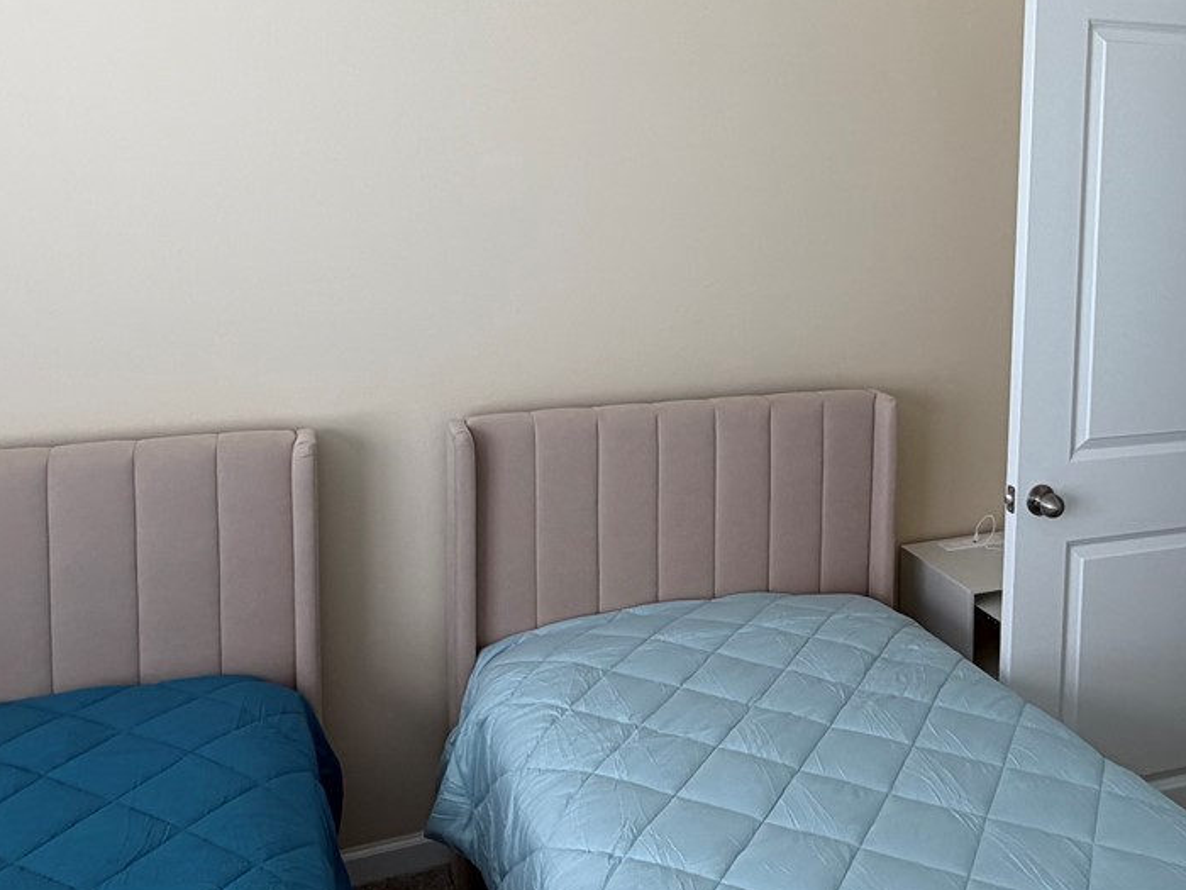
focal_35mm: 32
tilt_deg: -4.1
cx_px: 754
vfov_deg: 43.2
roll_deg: -0.9
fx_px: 1096
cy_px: 263
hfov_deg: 56.0
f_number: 2.2
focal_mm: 2.22
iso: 100
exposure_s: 1/121
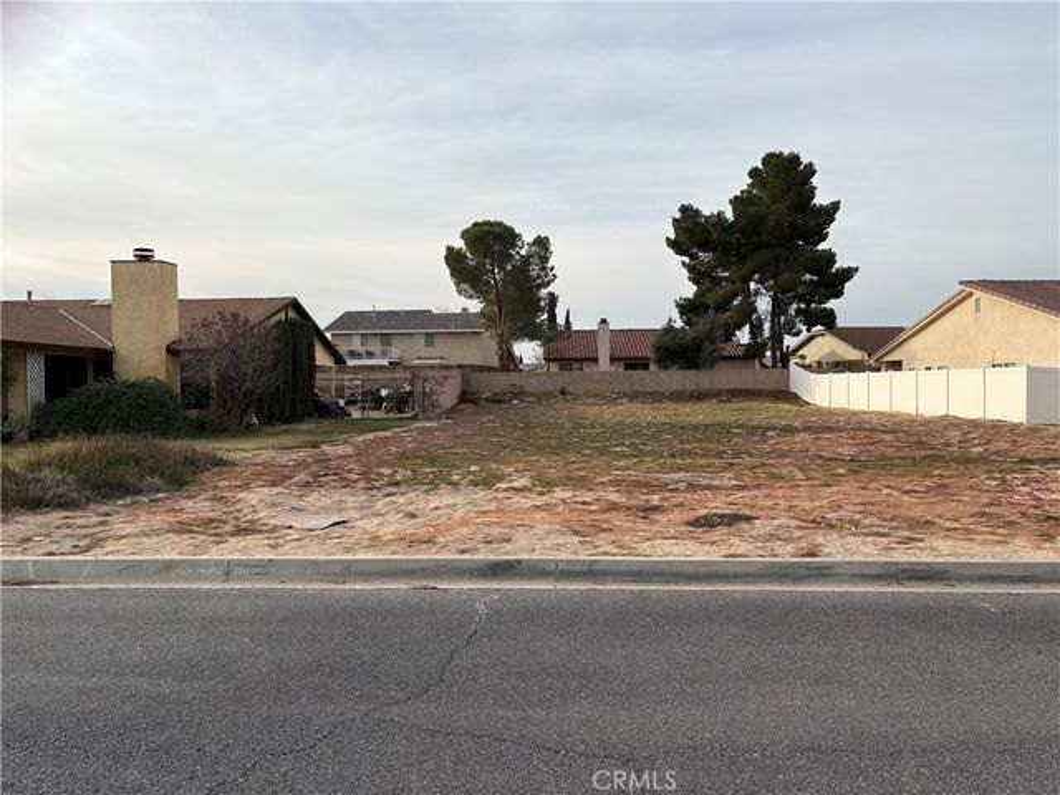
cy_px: 398
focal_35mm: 26
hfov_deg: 67.3
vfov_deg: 53.1
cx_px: 530
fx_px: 796
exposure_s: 1/2208
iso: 50
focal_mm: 5.96
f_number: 1.6
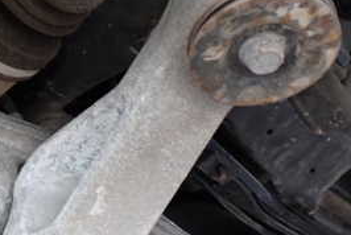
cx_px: 29
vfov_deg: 18.1
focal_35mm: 75
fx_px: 732
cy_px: 173
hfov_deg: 26.0
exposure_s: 1/30
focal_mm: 5.79
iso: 200
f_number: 2.4
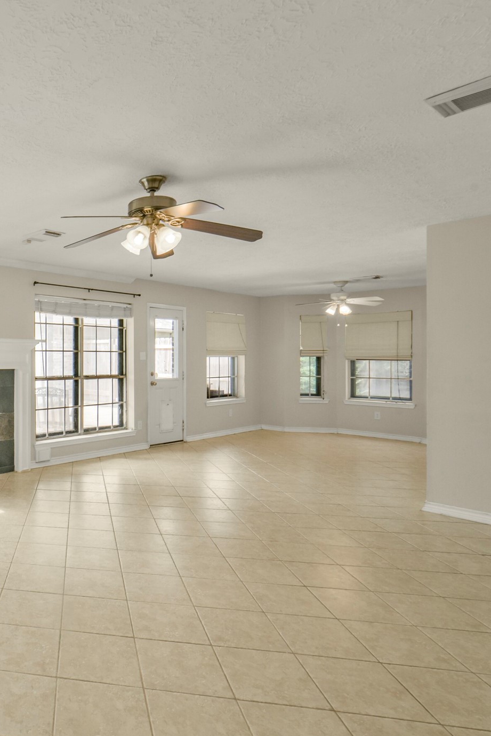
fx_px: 450
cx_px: -22
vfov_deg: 78.5
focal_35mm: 22
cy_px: 382
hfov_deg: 46.0
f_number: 11
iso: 500
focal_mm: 14
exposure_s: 1/100
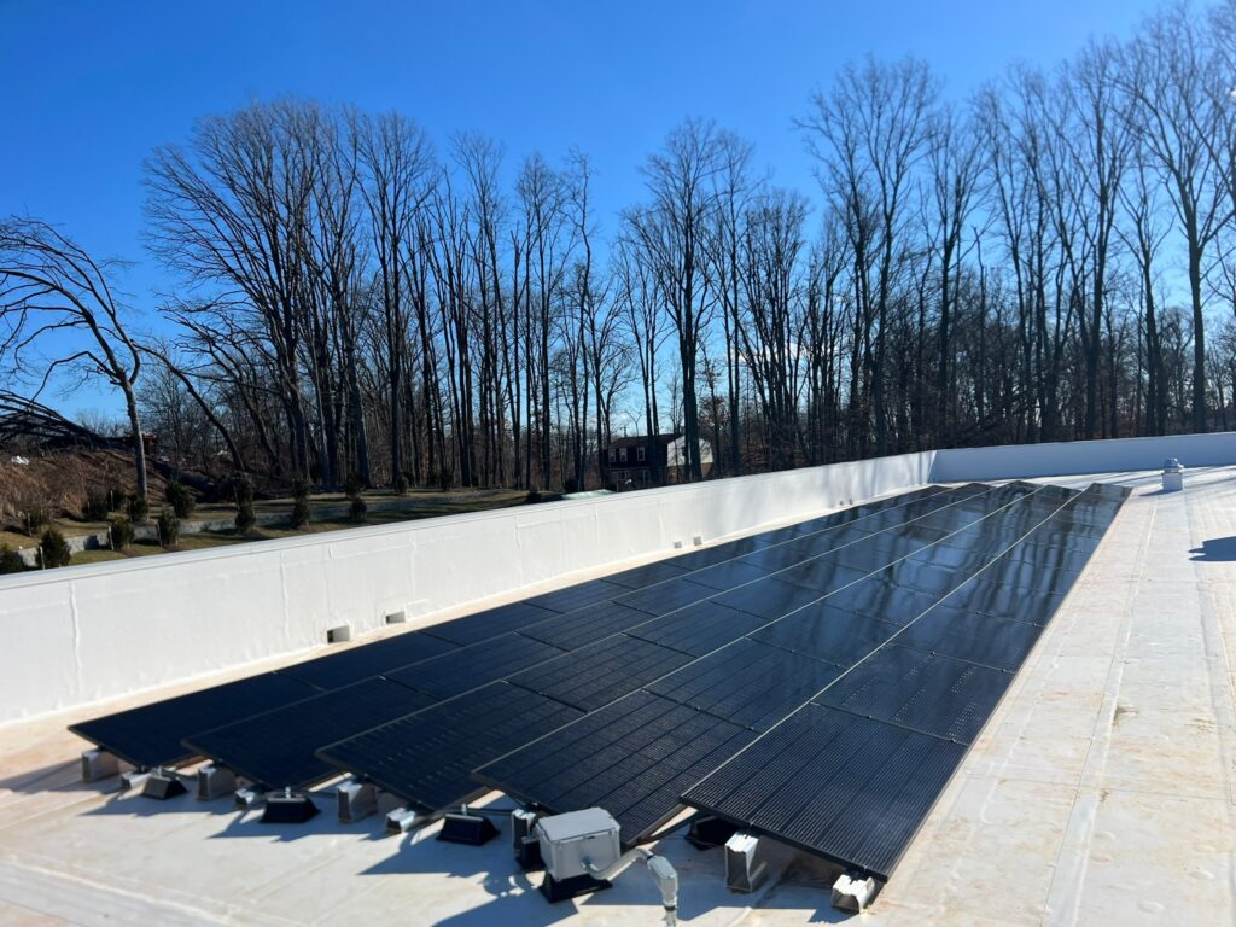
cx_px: 618
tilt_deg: -0.1
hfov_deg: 67.3
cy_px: 464
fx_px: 928
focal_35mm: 26
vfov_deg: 53.1
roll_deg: +3.9
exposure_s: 1/6579
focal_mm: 5.7
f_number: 1.5
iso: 50
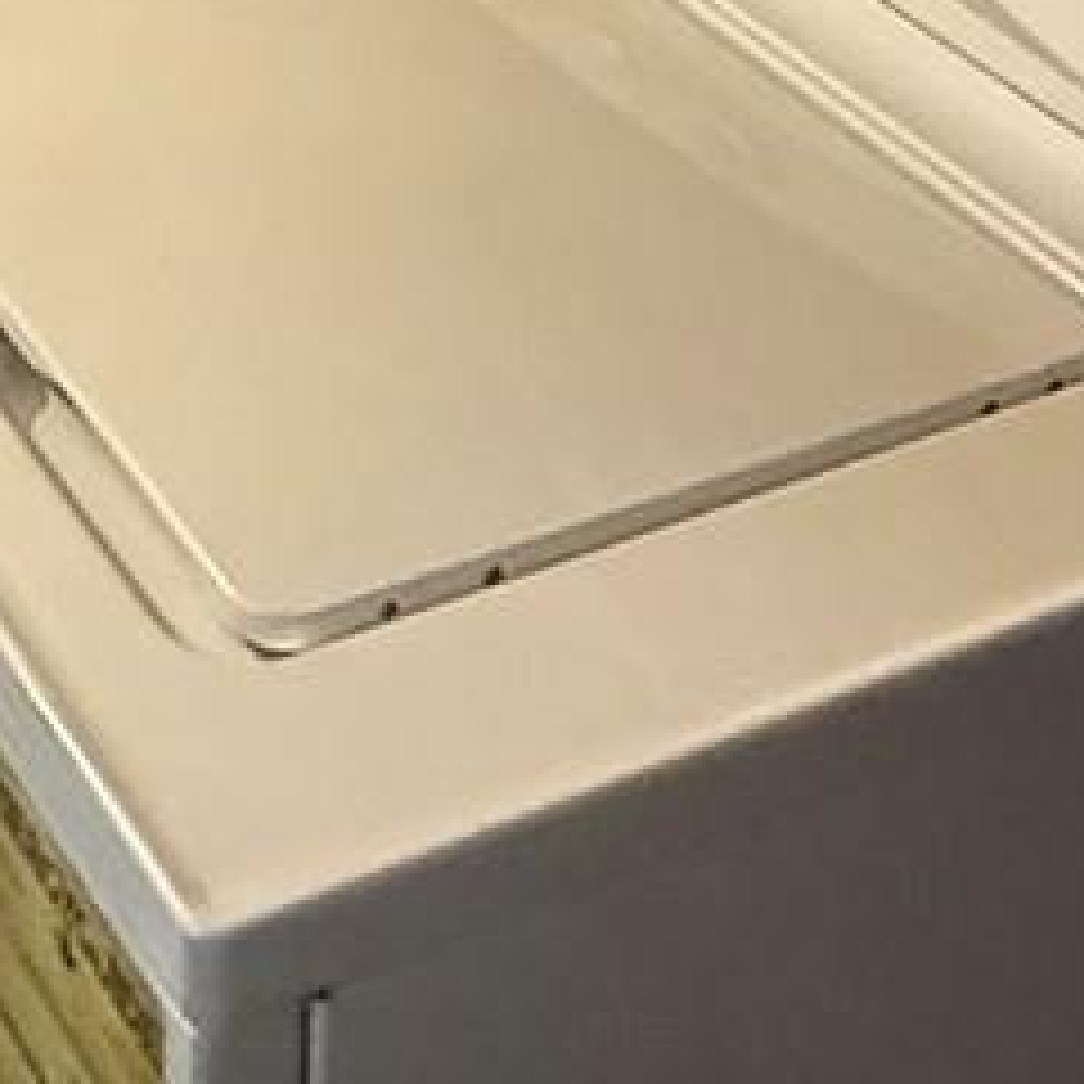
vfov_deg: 17.0
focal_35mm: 82
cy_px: -931
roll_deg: +2.0
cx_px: -184
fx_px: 2905
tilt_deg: -13.4
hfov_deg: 20.0
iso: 640
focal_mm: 2.22
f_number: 2.2
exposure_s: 1/60
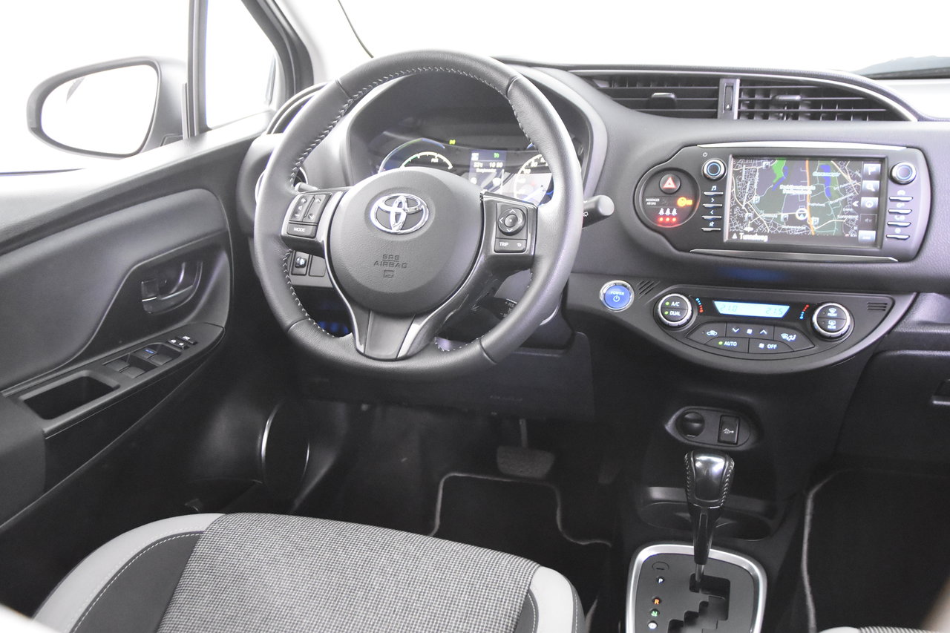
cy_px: 316
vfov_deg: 40.0
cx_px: 475
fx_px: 871
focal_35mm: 33
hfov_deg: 57.2
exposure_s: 1/30
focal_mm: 22
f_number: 3
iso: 7200
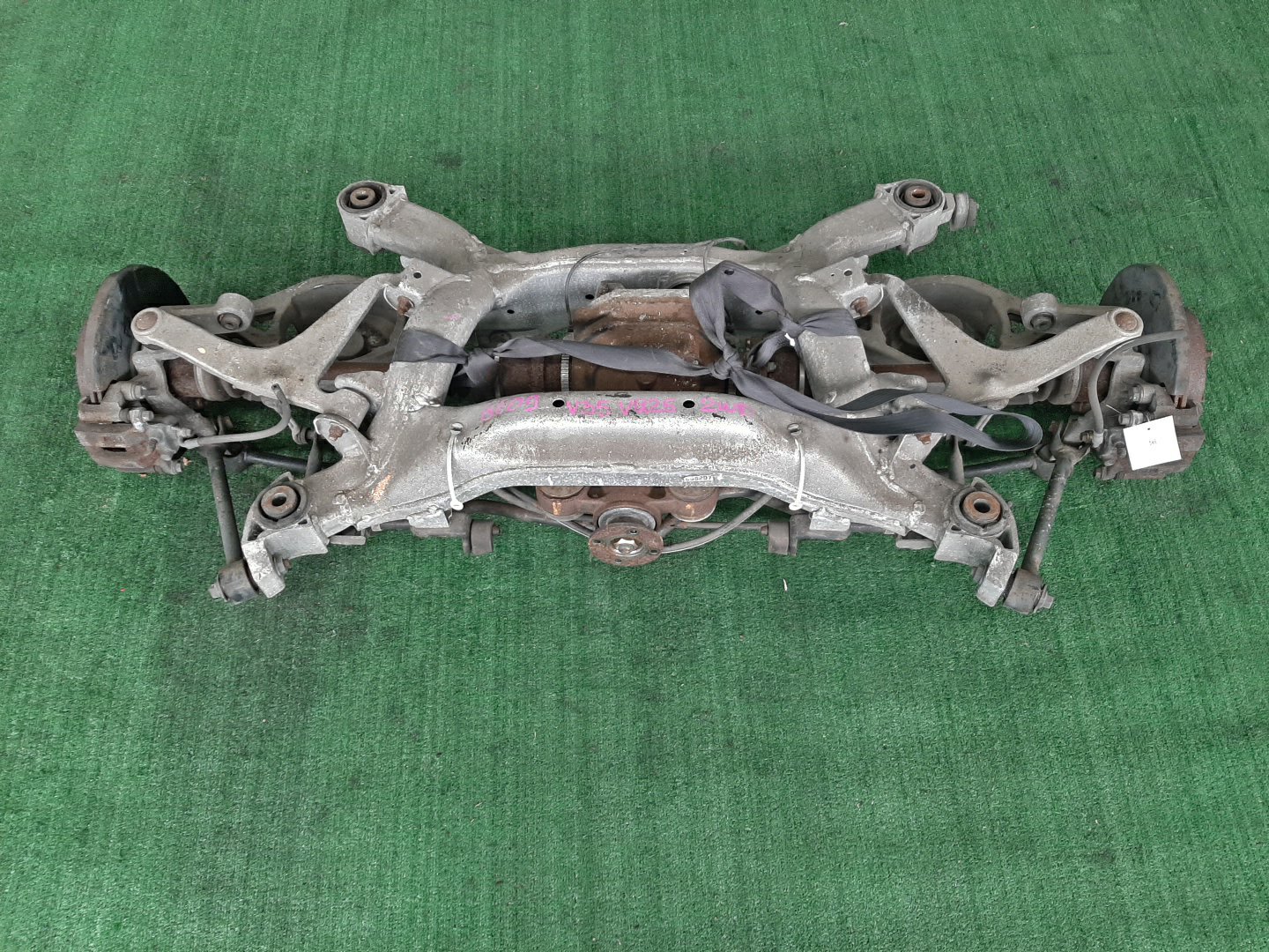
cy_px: 476
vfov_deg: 53.1
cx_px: 634
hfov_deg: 67.3
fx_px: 953
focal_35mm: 26
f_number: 1.7
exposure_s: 1/50
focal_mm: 3.93
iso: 122
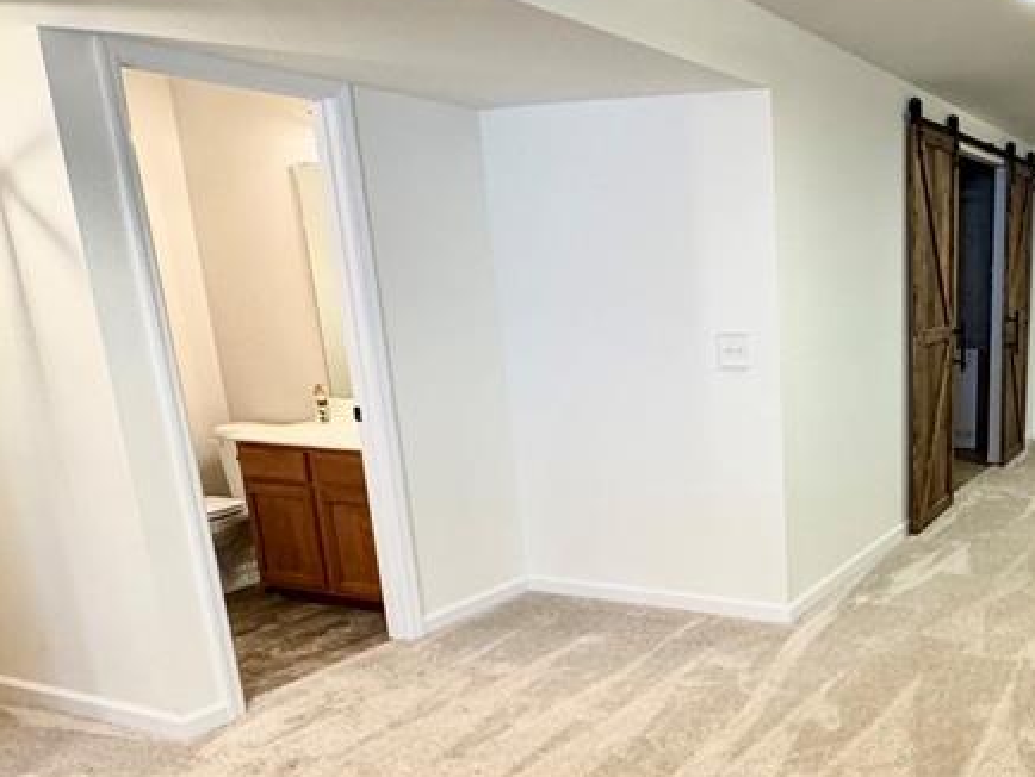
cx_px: 875
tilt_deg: -15.4
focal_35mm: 33
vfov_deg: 42.2
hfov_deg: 50.8
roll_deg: +0.9
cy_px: 536
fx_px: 987
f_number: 2.2
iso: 400
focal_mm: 2.22
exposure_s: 1/60
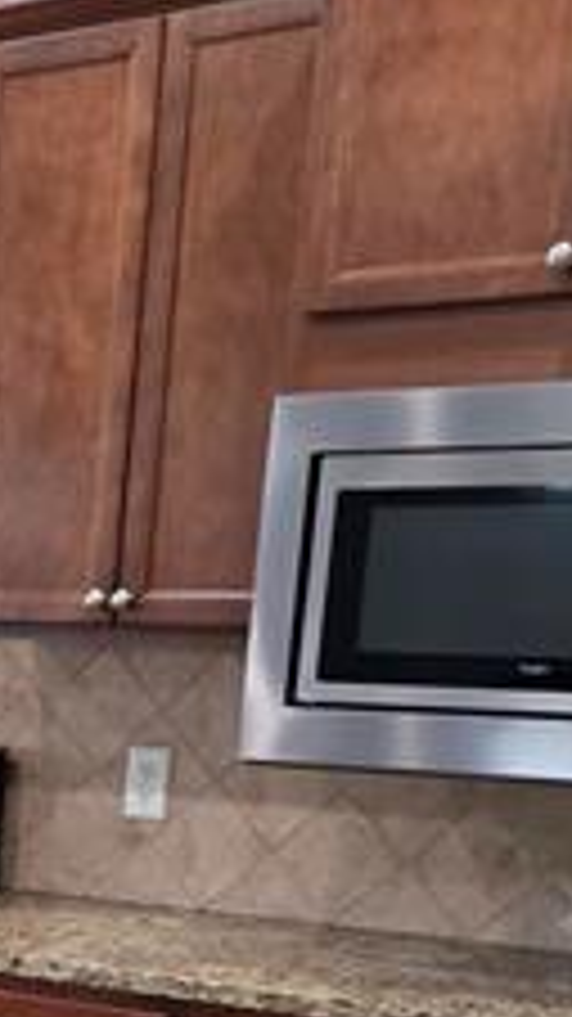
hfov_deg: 12.4
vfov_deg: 23.2
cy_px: 1179
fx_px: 2294
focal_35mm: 85
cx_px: -608
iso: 125
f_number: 1.7
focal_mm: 6.25
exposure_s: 1/120
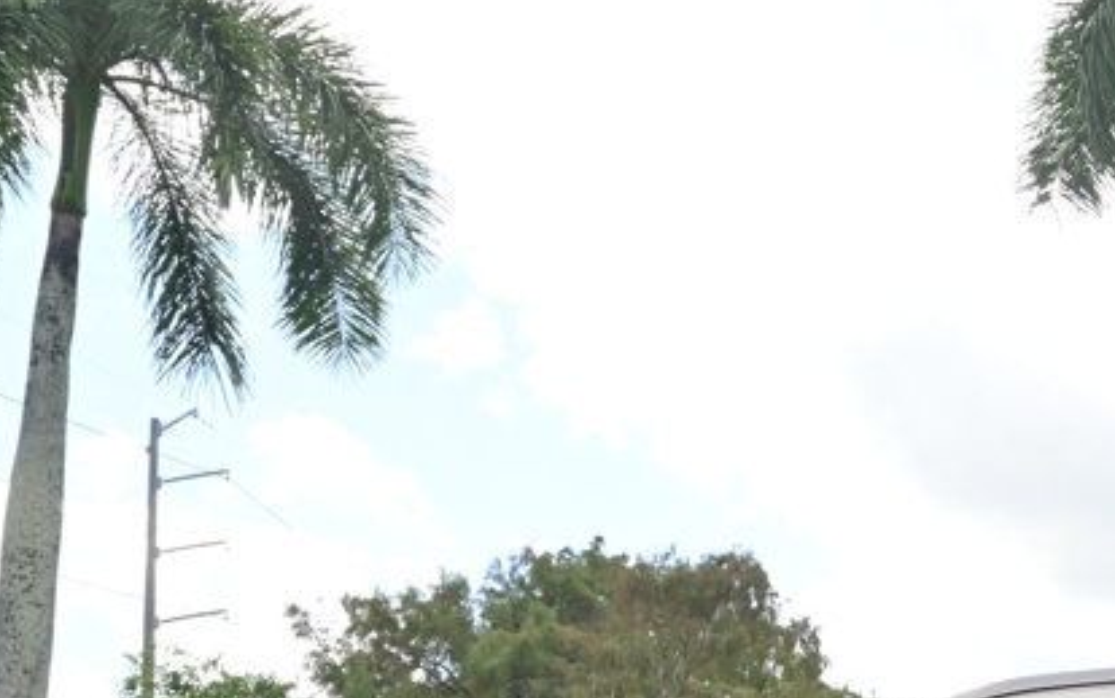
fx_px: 1953
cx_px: 1231
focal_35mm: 64
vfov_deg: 19.2
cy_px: 819
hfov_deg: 28.8
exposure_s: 1/160
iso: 100
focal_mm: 17
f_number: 6.3
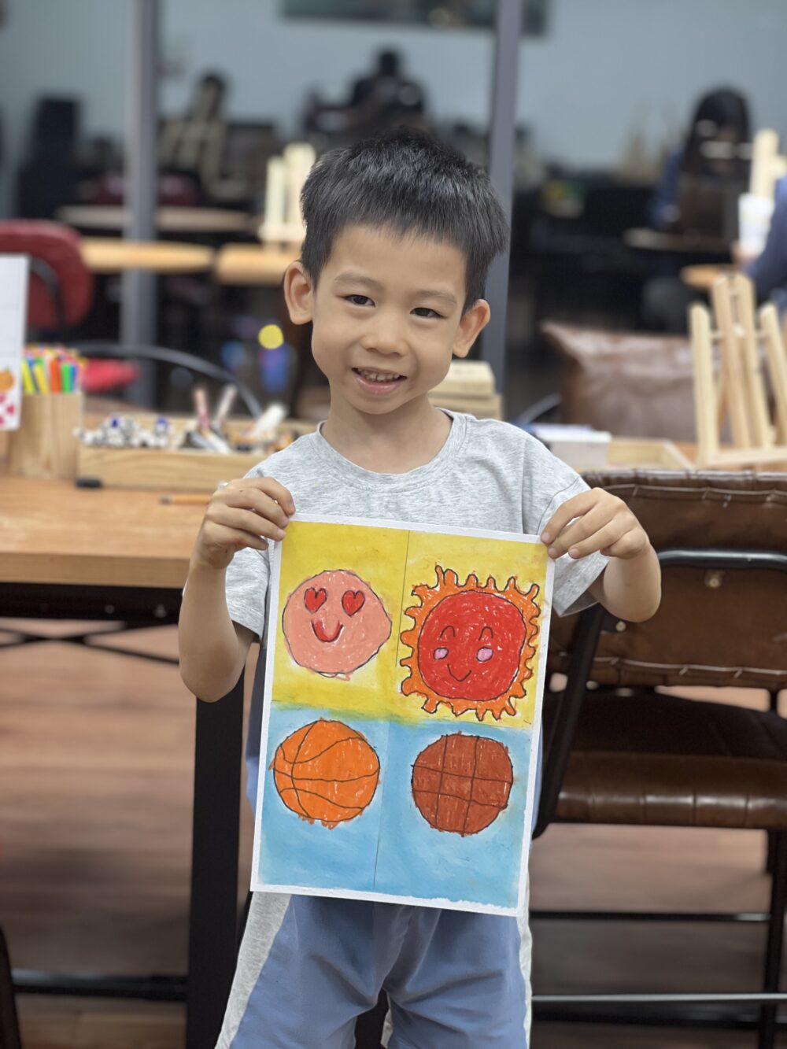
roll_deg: -3.1
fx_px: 2334
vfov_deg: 25.3
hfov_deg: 19.1
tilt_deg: -10.0
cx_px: 394
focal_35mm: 77
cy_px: 524
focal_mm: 9
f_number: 2.8
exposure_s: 1/33
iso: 100
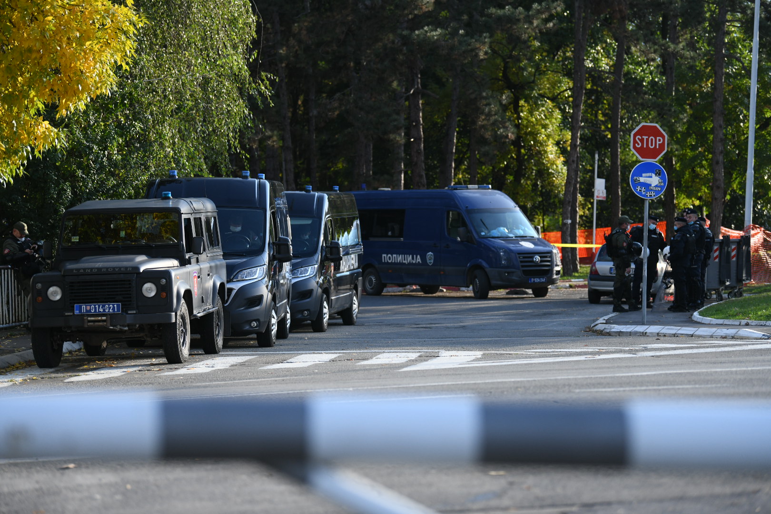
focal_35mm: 110
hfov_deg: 18.6
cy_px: 257
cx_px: 386
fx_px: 2356
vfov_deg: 12.5
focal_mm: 110
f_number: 2.8
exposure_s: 1/6400
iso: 1000
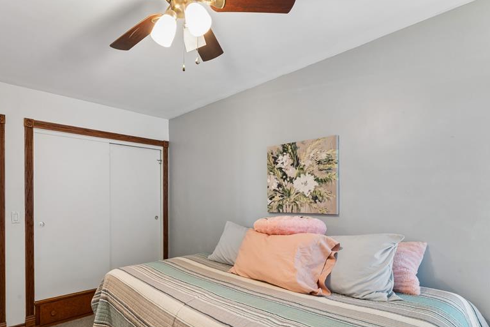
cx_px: 185
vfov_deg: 60.8
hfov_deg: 82.1
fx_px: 274
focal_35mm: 20
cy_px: 204
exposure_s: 1
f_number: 13
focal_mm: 15.1
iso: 400
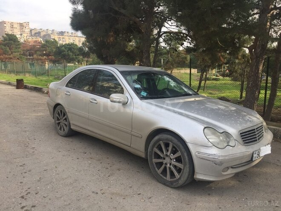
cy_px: 106
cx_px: 140
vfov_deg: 48.2
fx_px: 235
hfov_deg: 61.7
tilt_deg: -10.7
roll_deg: +0.2
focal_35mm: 29
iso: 32
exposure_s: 1/527
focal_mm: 4.15
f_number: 2.2
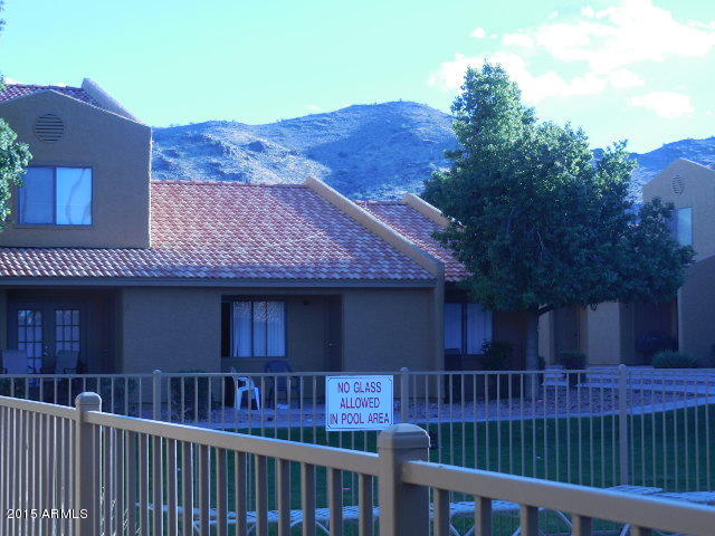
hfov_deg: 24.1
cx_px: 358
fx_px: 1673
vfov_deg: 18.2
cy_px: 268
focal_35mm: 81
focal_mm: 14.5
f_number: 4.6
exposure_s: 1/250
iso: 125
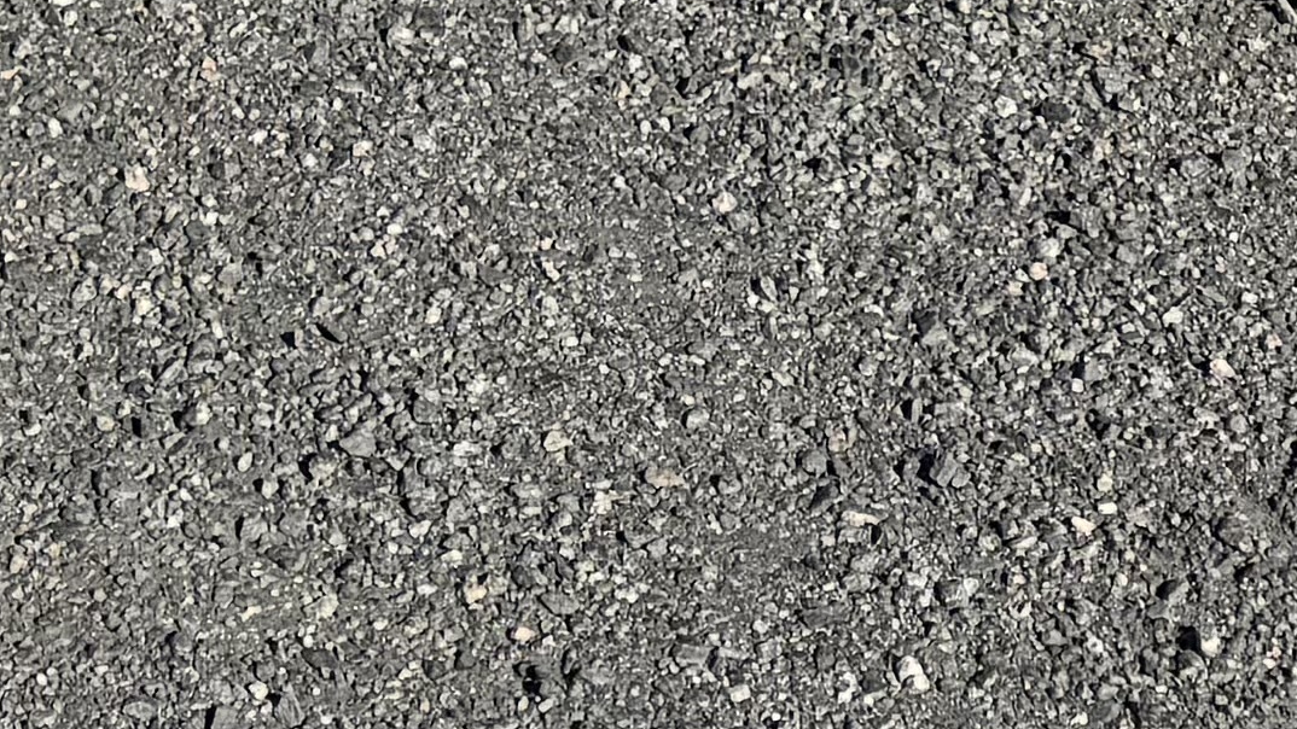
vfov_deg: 7.3
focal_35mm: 139
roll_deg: +2.4
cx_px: 541
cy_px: -1775
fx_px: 4780
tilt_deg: -5.3
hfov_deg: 15.4
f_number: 1.78
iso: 80
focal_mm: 6.76
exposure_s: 1/5814
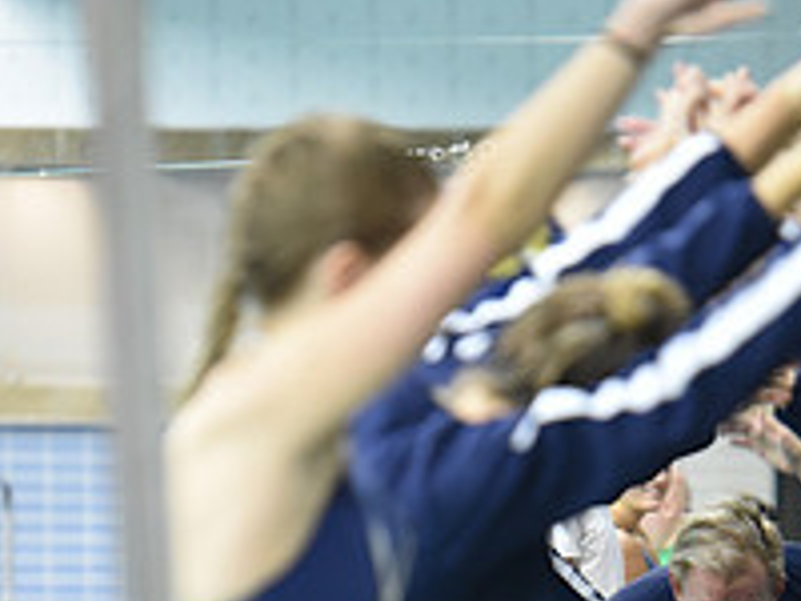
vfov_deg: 3.9
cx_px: 739
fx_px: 8724
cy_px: 954
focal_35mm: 377
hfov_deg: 5.2
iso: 3200
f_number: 2.8
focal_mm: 135
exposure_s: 1/250
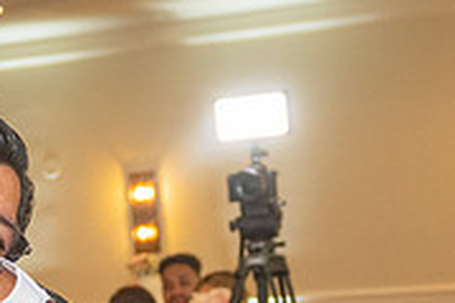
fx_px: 1972
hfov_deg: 12.7
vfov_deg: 8.4
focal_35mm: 156
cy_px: 567
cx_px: -152
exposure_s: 1/125
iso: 800
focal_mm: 24
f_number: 3.5
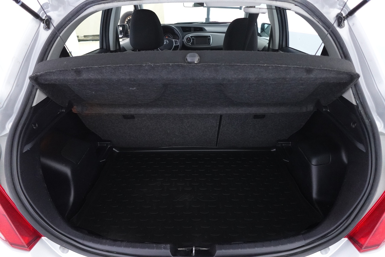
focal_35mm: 20
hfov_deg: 84.0
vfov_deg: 61.9
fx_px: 214
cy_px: 128
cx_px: 192
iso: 2000
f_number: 2
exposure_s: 1/80
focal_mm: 7.6
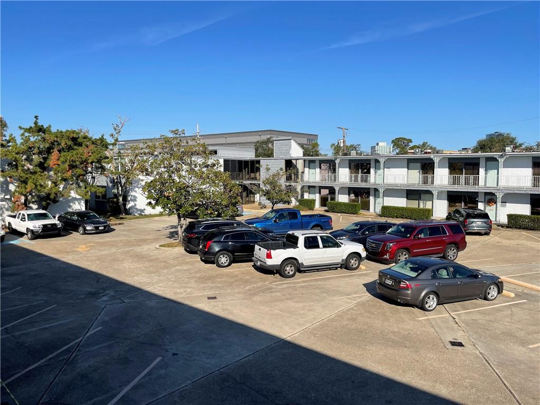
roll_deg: -0.2
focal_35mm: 26
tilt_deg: -5.4
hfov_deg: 67.3
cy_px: 202
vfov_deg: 53.1
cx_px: 270
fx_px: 406
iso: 32
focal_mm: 4.2
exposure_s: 1/4651
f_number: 1.6
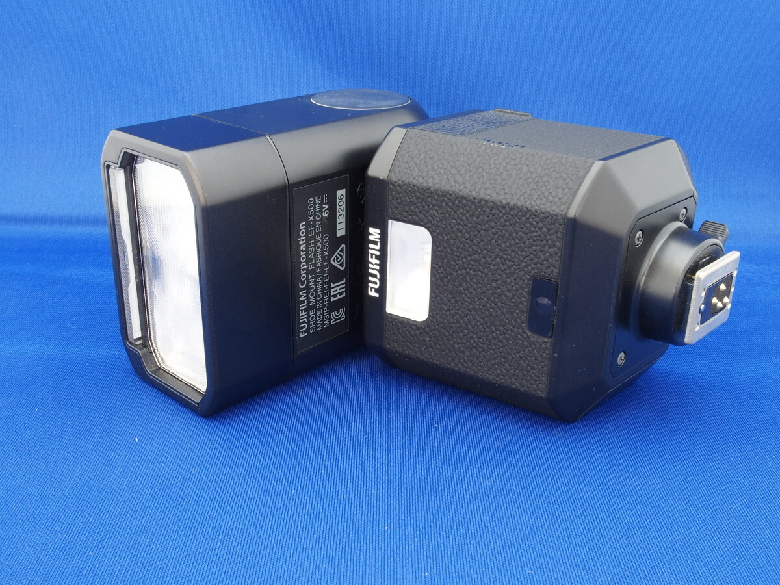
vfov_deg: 37.7
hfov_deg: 49.0
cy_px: 292
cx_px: 390
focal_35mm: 38
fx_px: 856
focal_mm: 8.1
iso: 100
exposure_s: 2.5
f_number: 8
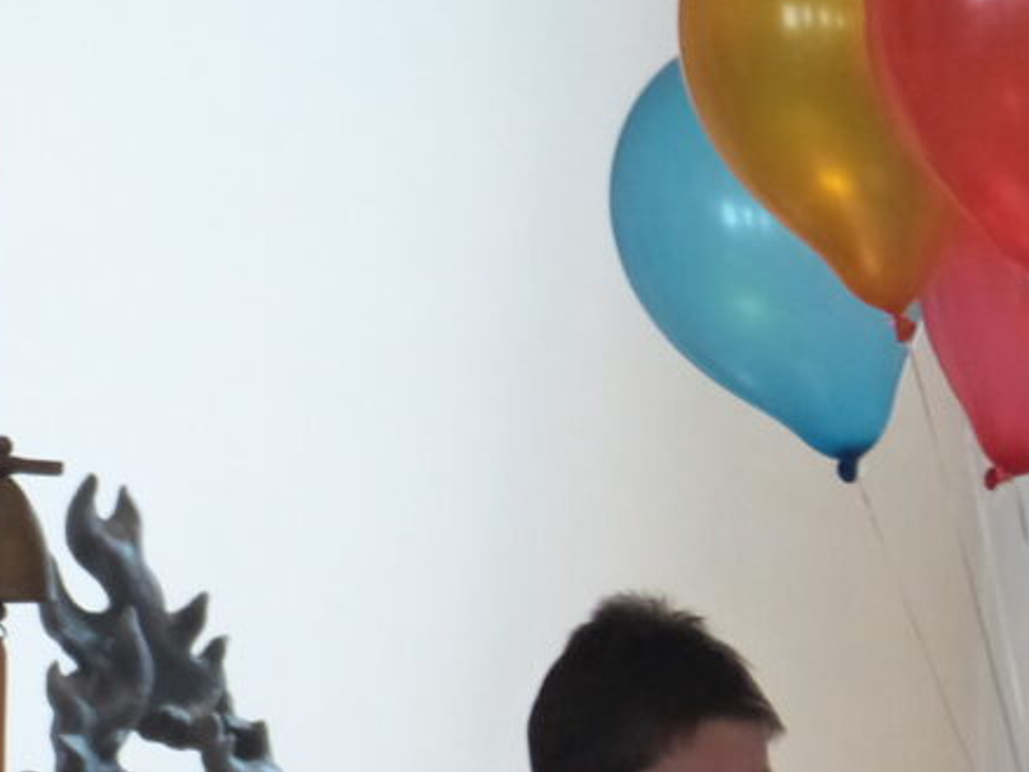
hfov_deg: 4.3
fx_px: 13581
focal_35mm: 457
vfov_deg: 3.3
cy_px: 514
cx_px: 1296
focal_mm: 30.1
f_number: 2.8
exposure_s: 1/80
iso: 800
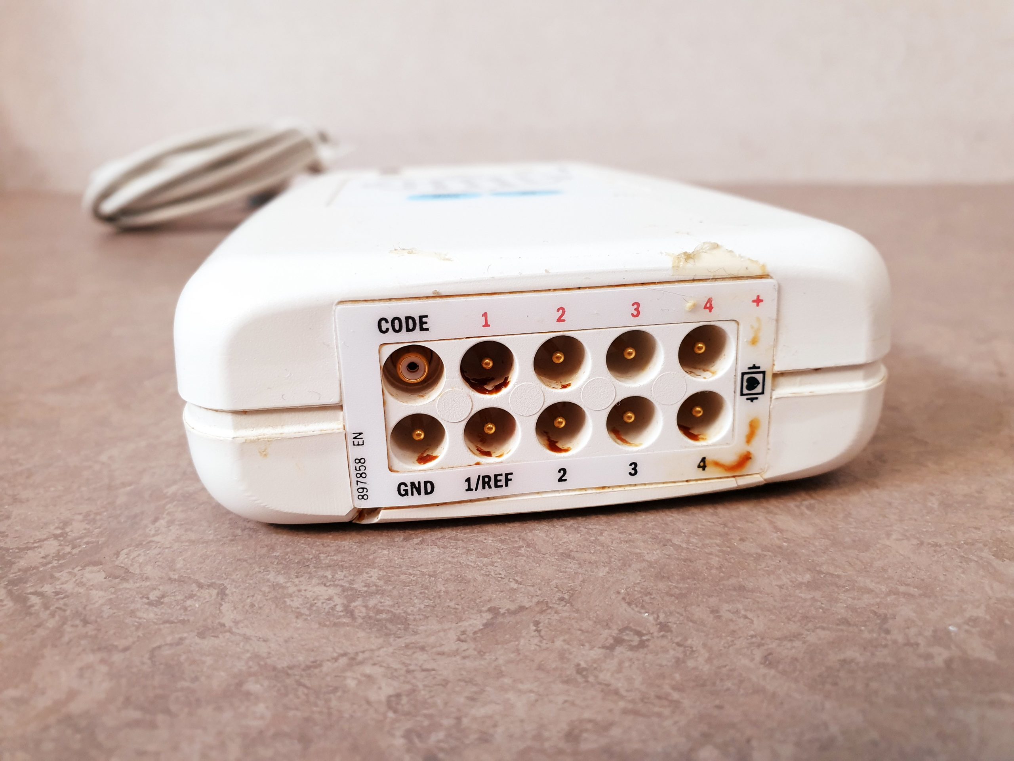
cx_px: 507
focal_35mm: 26
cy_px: 380
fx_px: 762
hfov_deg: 67.3
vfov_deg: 53.1
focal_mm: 4.3
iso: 250
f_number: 2.4
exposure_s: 1/50
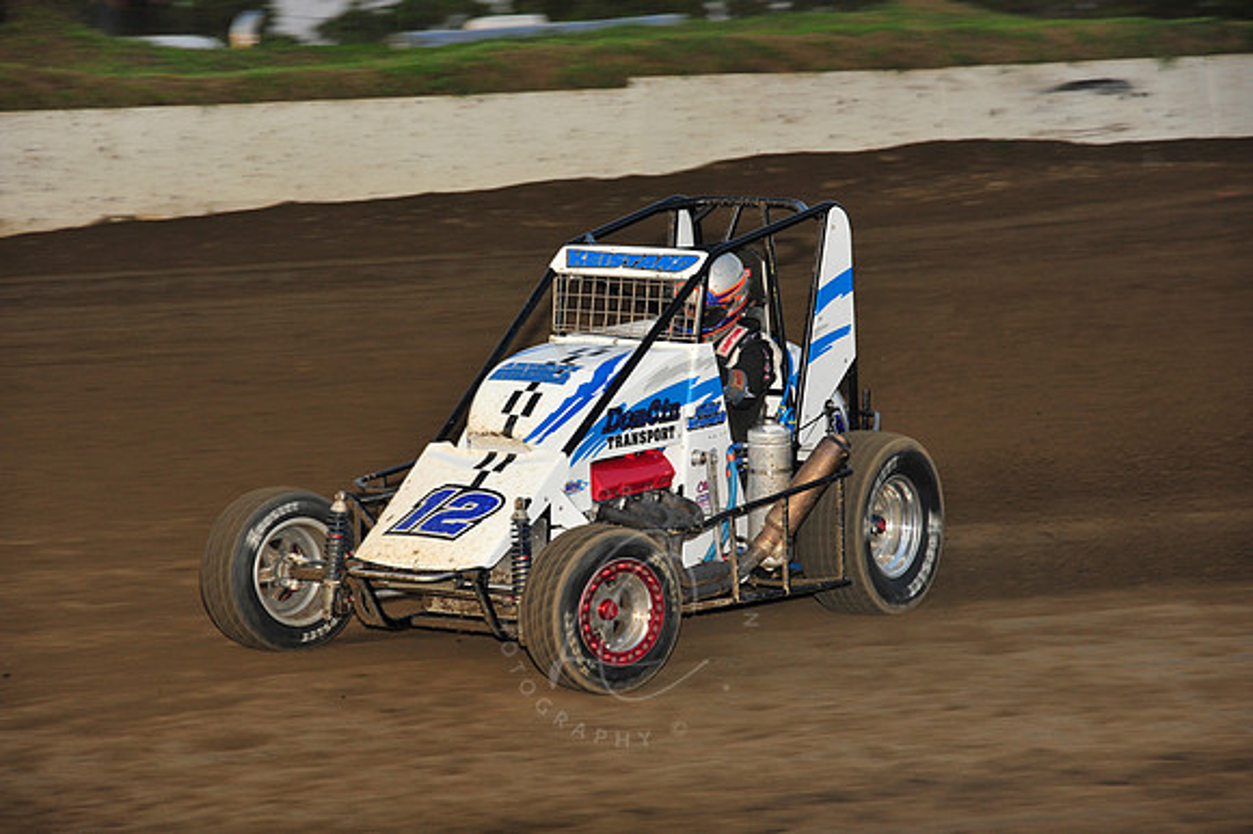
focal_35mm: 155
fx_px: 5392
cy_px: 417
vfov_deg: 8.8
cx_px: 626
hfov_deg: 13.3
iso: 800
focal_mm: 155
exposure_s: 1/320
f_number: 7.1
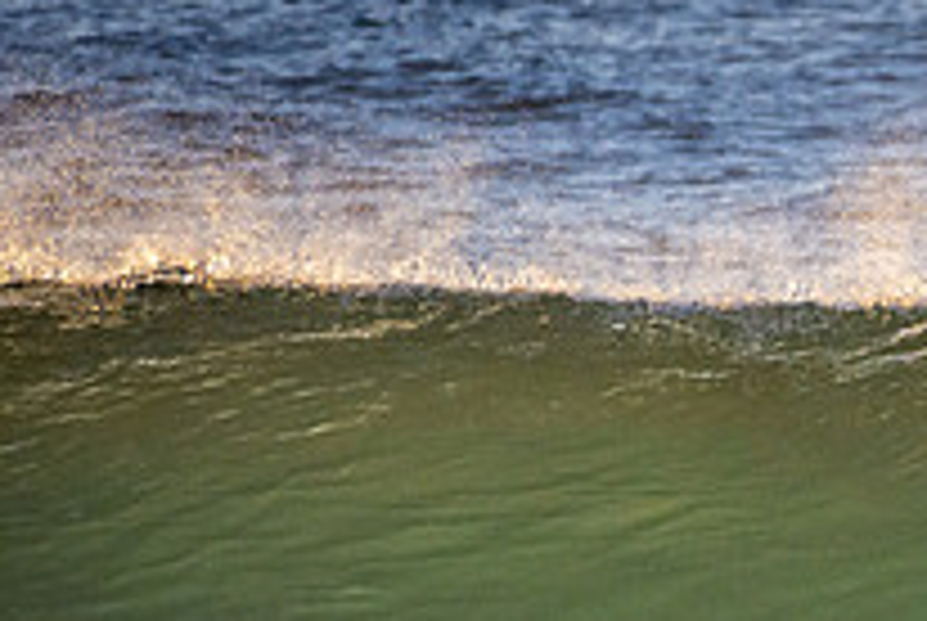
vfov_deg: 0.7
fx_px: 54384
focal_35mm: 2109
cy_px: 722
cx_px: 1192
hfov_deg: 1.0
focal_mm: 500
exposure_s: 1/2000
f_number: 5.6
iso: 1100
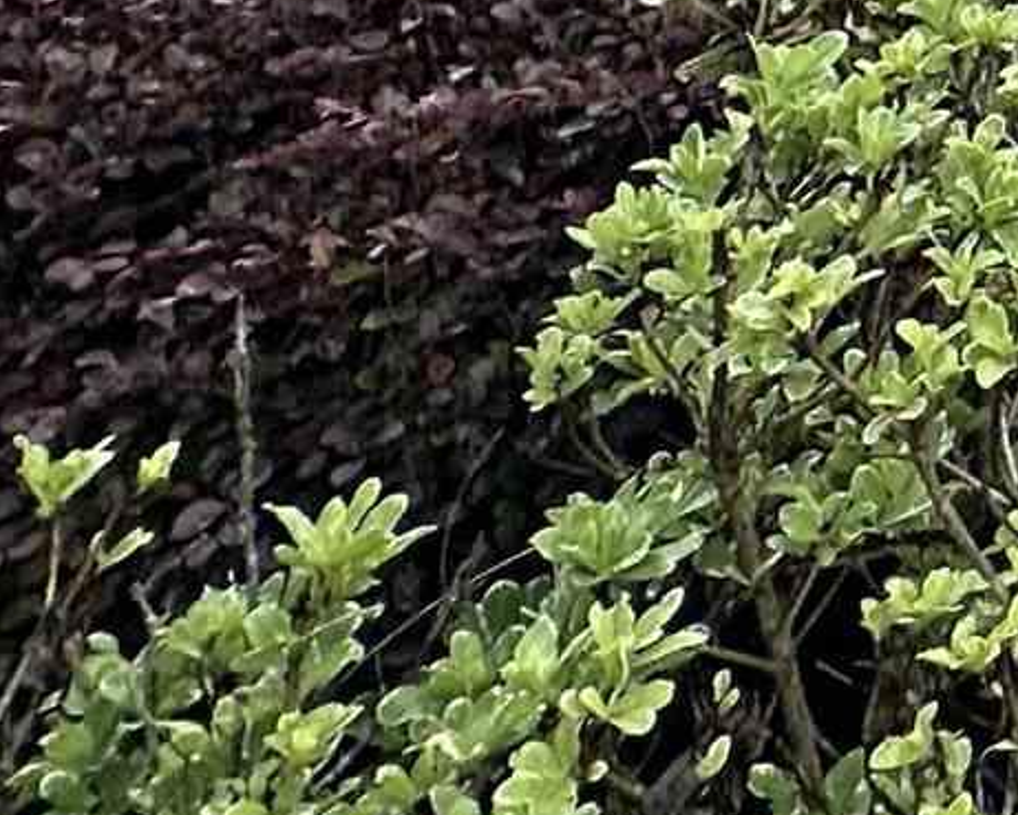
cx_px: 2645
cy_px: -1272
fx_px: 2742
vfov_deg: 12.4
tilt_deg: +0.8
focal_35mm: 91
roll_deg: -2.0
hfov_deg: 13.3
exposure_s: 1/211
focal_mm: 2.22
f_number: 2.2
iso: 40
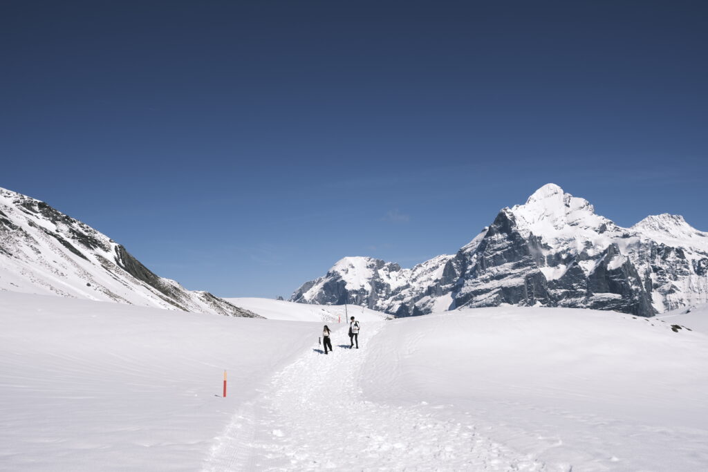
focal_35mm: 35
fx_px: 688
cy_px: 236
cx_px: 354
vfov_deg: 37.9
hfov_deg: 54.4
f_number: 8
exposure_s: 1/640
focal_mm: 23.3
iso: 80
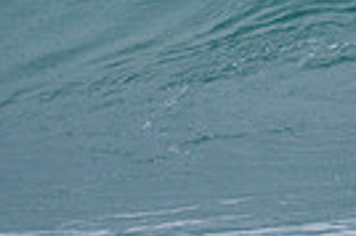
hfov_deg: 0.8
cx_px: 640
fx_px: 26262
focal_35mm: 2659
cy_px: -113
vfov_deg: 0.5
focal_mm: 500
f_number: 5.6
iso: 560
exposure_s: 1/2000
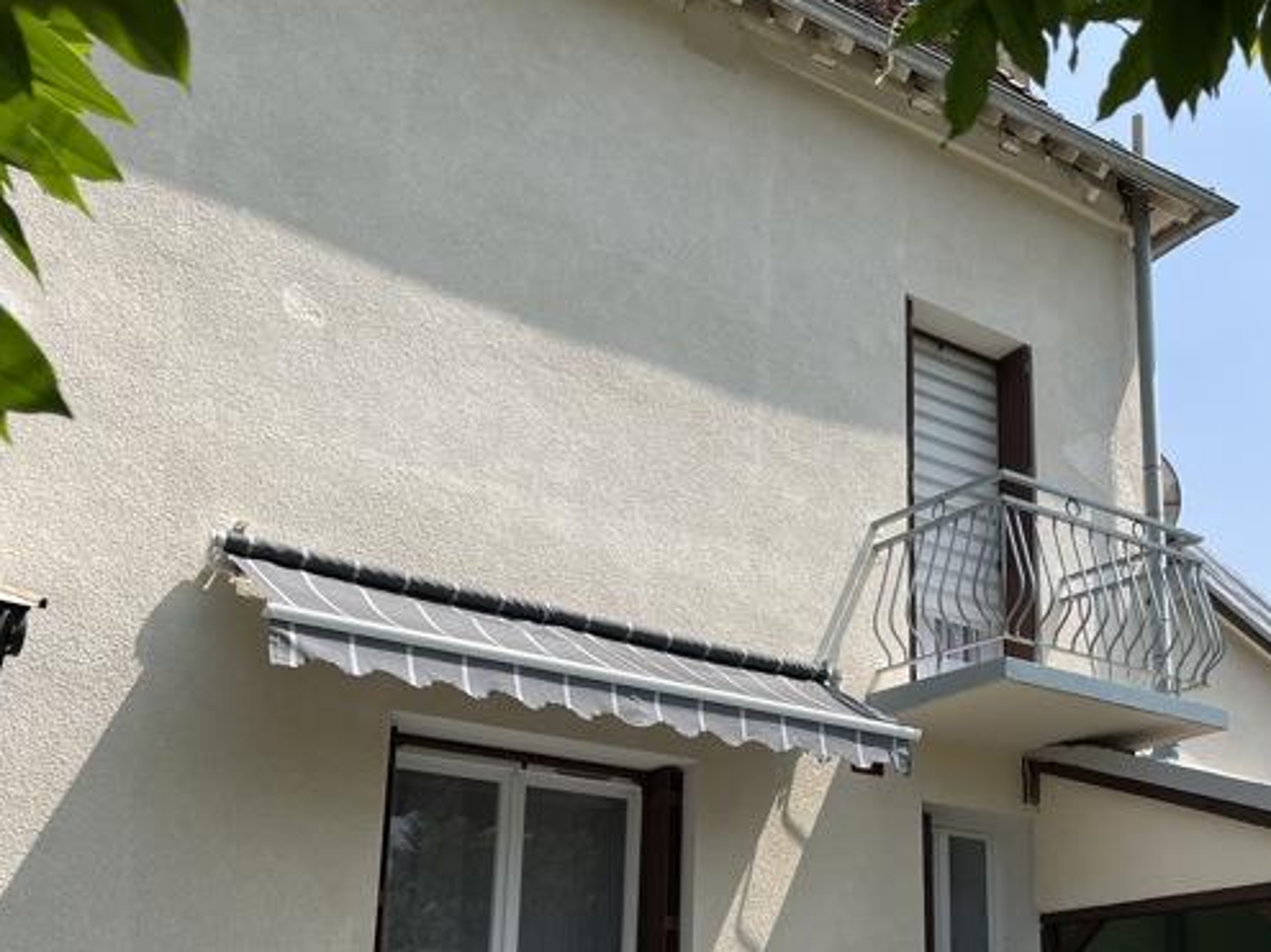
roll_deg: +0.5
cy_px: 701
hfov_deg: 44.4
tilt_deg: +16.2
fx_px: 1542
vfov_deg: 33.7
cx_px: 811
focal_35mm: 42
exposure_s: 1/3623
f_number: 1.6
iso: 50
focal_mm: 5.1
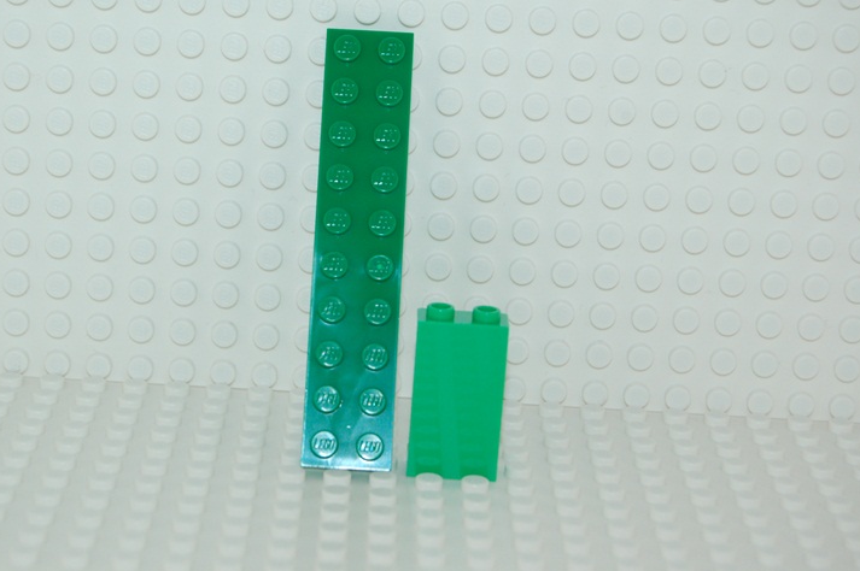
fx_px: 2209
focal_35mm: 93
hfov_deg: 22.0
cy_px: 301
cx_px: 394
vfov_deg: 14.7
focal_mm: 55
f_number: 5.6
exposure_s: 1/60
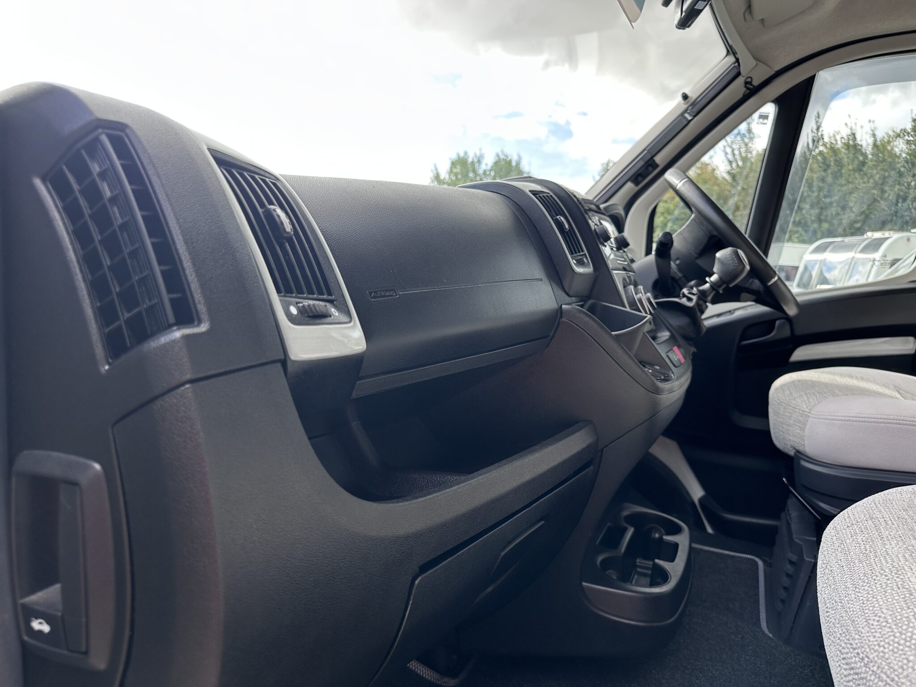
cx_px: 458
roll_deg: -1.7
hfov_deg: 71.6
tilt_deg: -5.7
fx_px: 635
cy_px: 344
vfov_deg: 56.8
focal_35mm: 24
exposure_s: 1/435
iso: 80
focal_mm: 6.86
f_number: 1.78
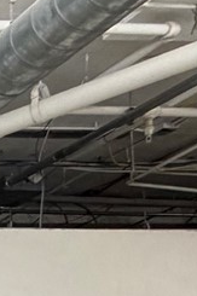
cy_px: 494
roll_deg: +0.6
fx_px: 781
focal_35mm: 95
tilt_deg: +1.1
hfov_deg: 9.2
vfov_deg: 18.1
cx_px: -494
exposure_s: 1/60
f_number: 2.2
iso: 320
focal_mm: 2.22
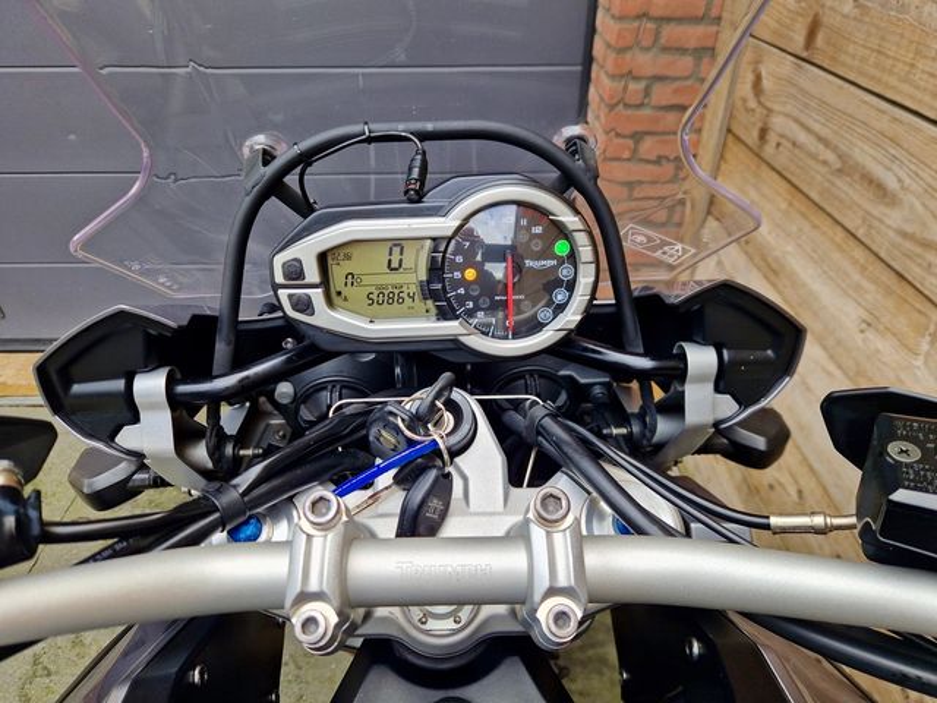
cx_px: 468
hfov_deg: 73.9
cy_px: 352
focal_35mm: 23
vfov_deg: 58.9
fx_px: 623
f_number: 1.8
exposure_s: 1/307
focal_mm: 5.4
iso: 50
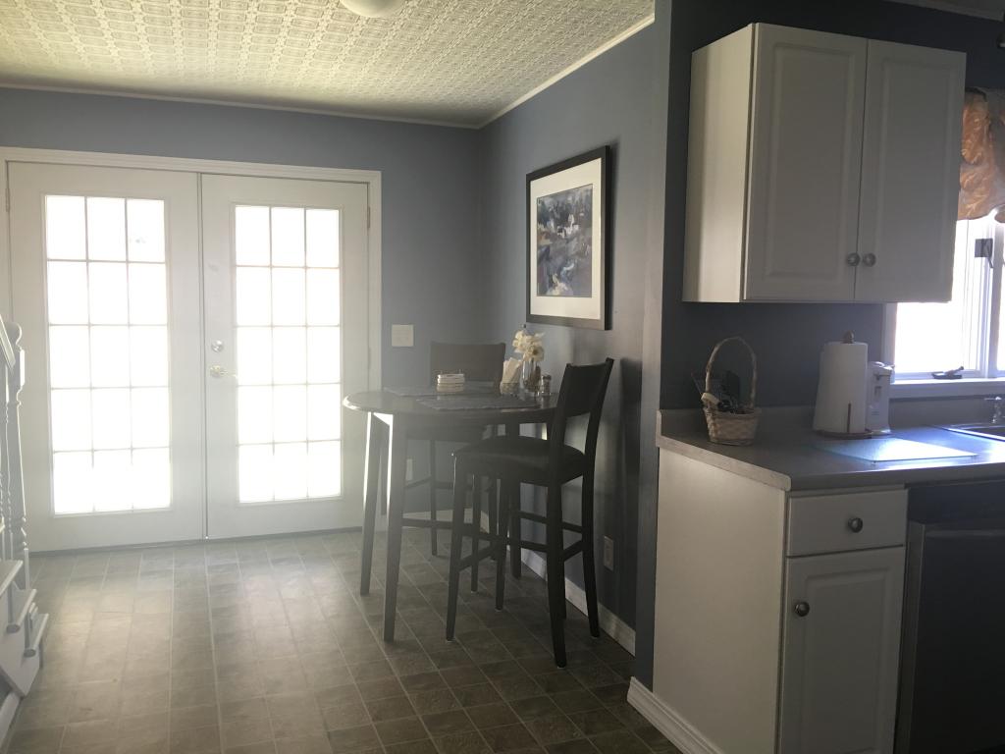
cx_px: 502
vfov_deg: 48.2
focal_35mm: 29
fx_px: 842
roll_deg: -1.1
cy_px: 377
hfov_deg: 61.7
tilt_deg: -4.0
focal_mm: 4.15
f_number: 2.2
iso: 40
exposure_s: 1/15
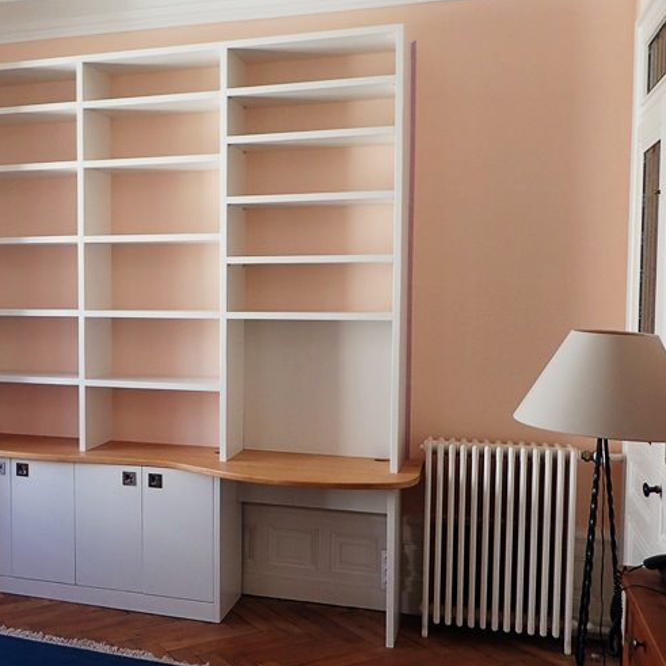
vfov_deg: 46.0
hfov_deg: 44.5
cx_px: 168
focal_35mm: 36
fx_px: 784
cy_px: 339
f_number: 2
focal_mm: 4.5
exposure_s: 1/100
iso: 100
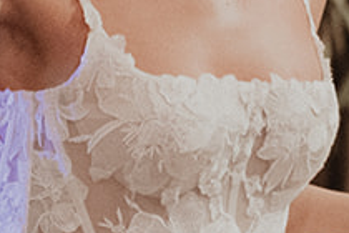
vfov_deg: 3.4
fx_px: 3916
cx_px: 105
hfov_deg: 5.1
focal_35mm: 404
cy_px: 22
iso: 5000
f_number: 2.8
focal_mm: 53
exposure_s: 1/200
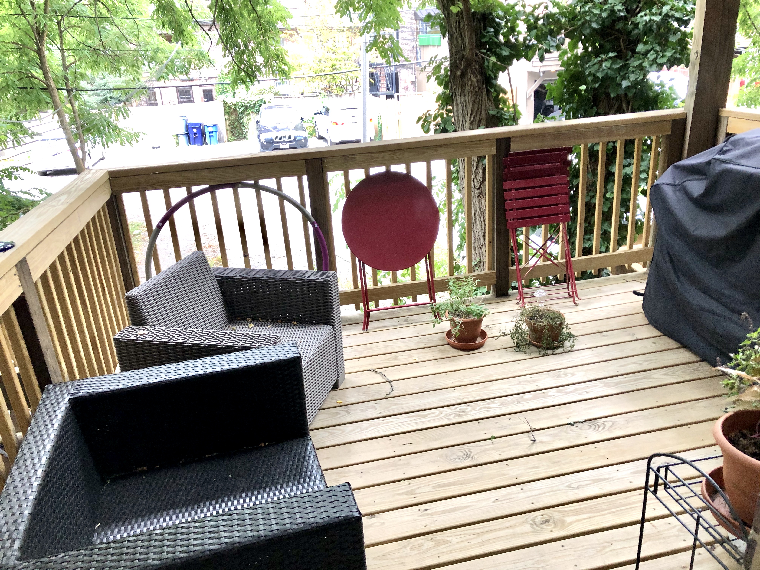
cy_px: 285
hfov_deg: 63.4
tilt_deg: -21.1
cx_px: 380
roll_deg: +3.3
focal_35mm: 28
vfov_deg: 49.7
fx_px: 615
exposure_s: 1/30
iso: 40
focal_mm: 3.99
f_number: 1.8
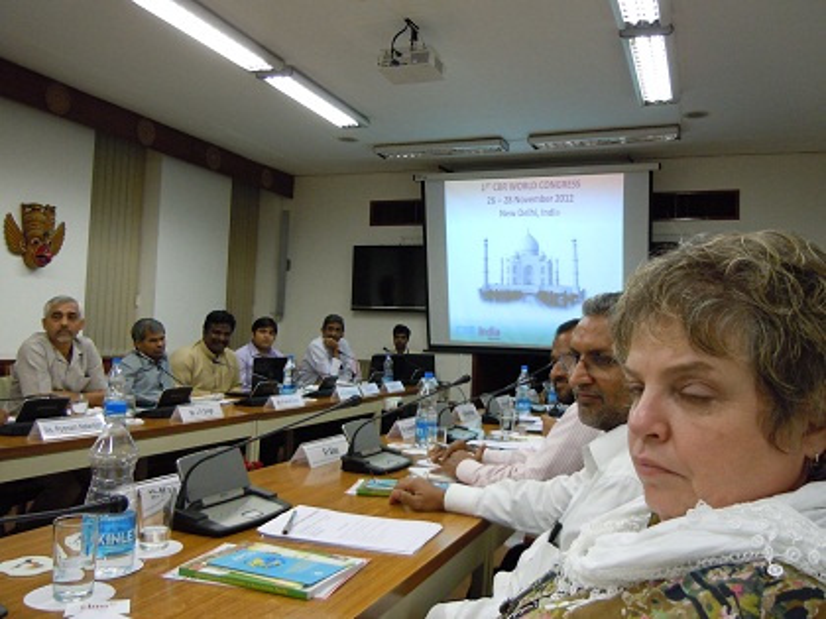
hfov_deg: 60.0
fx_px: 716
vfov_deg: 46.8
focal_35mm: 30
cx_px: 413
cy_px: 310
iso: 400
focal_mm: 5.4
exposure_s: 1/50
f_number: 3.5
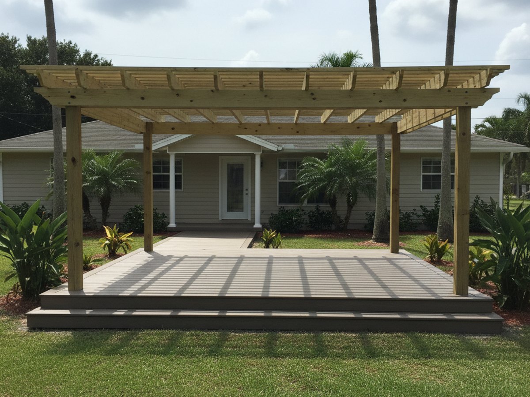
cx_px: 265
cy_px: 198
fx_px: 352
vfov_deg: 58.9
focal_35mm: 23
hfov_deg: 73.9
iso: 531
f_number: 1.8
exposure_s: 1/153
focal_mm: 6.4
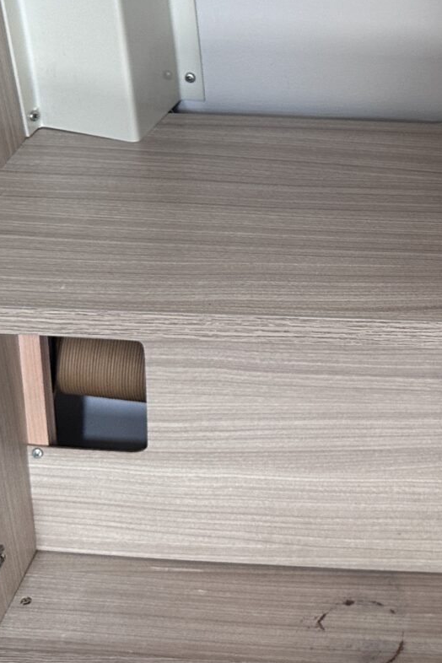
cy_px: 184
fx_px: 1197
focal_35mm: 65
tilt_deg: -27.8
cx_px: 519
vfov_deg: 30.5
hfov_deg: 19.8
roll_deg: -0.7
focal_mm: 6.86
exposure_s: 1/117
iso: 250
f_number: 1.78
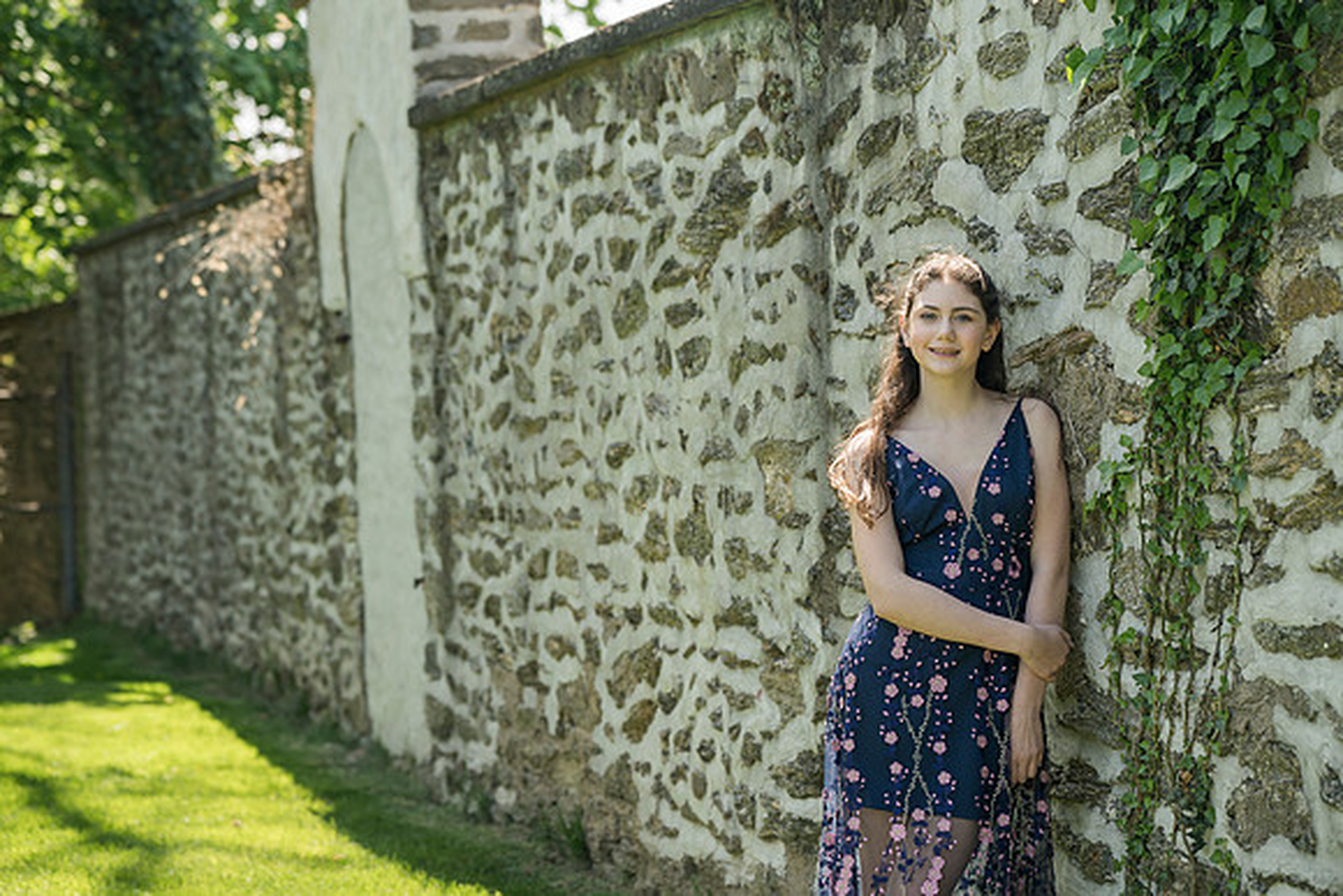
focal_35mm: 81
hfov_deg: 25.1
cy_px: 427
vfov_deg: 16.9
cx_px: 639
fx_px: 3011
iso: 100
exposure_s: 1/320
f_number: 3.5
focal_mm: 77
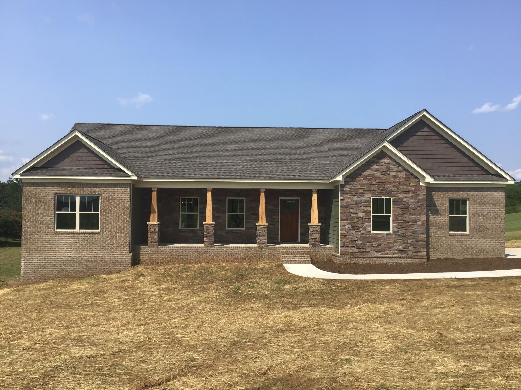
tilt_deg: +1.4
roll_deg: -0.1
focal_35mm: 31
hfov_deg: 58.4
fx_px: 467
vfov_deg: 45.4
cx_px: 260
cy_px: 195
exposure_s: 1/1456
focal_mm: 3.3
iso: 25
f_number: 2.4
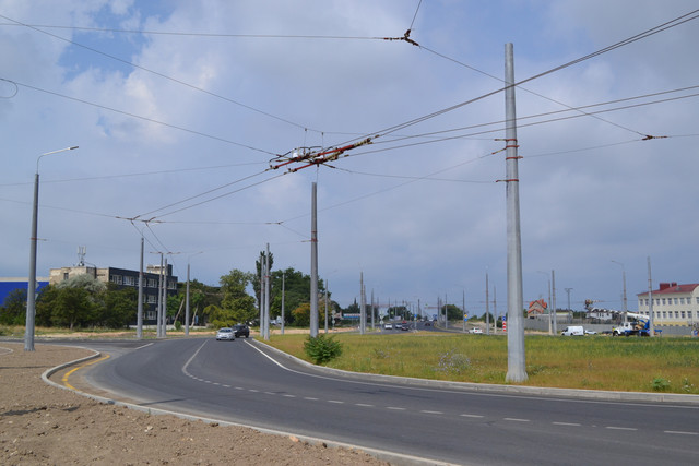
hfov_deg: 53.1
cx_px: 350
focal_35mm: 36
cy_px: 233
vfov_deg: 36.9
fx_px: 699
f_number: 7.1
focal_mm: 24
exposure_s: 1/2000
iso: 400
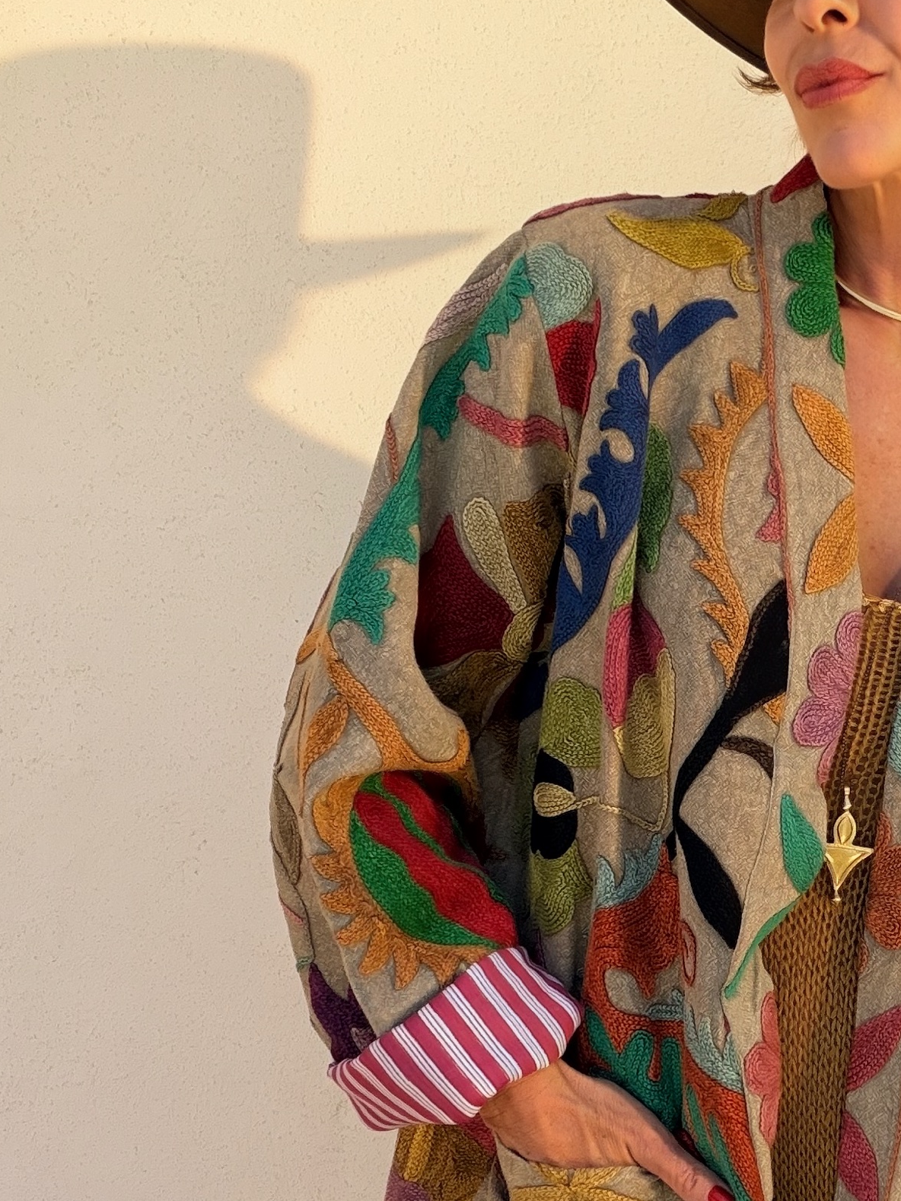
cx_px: 846
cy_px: 807
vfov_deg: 33.5
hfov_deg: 24.7
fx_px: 1978
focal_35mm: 57
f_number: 1.9
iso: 25
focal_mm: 2.71
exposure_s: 1/342
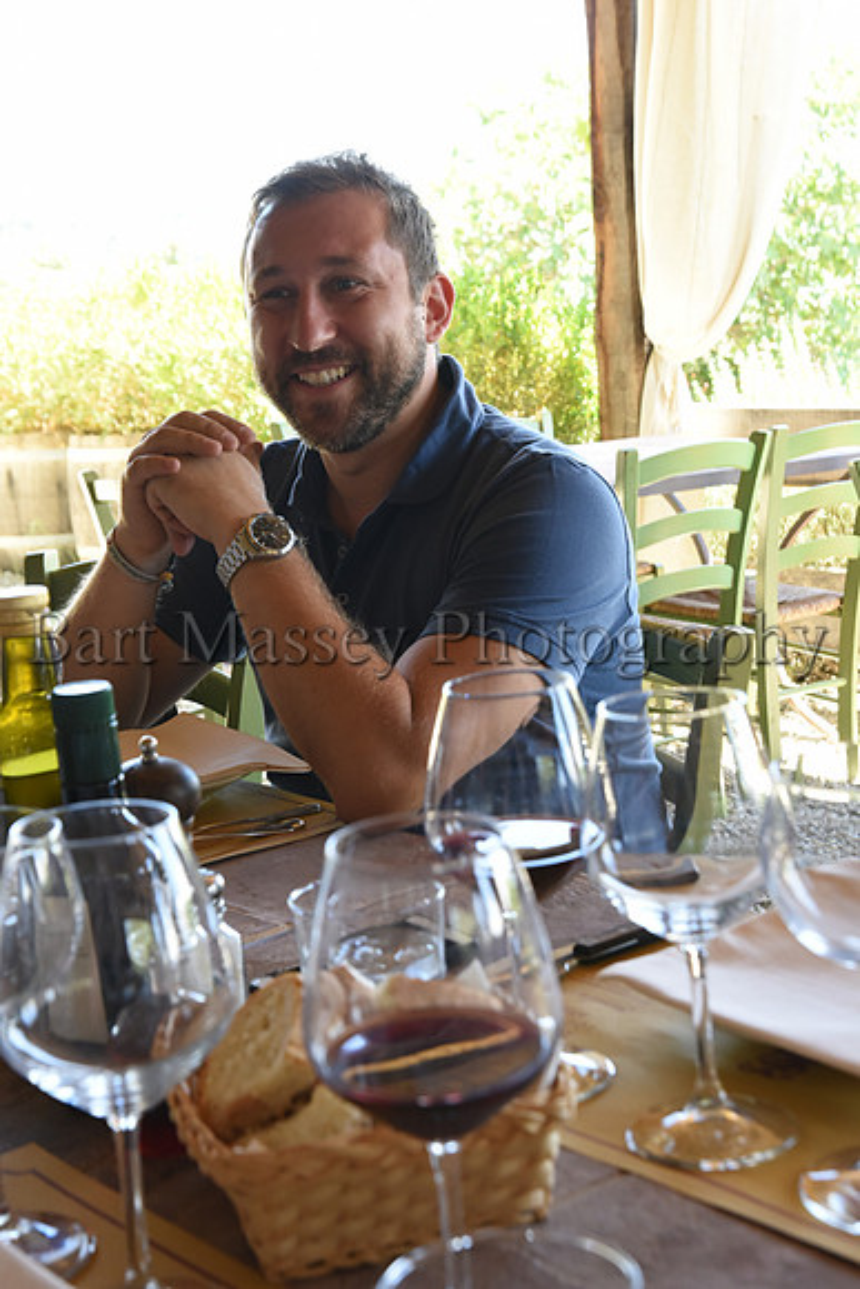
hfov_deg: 24.6
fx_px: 1970
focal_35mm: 55
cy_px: 644
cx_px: 430
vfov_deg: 36.2
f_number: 9
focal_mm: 55
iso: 2000
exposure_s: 1/125
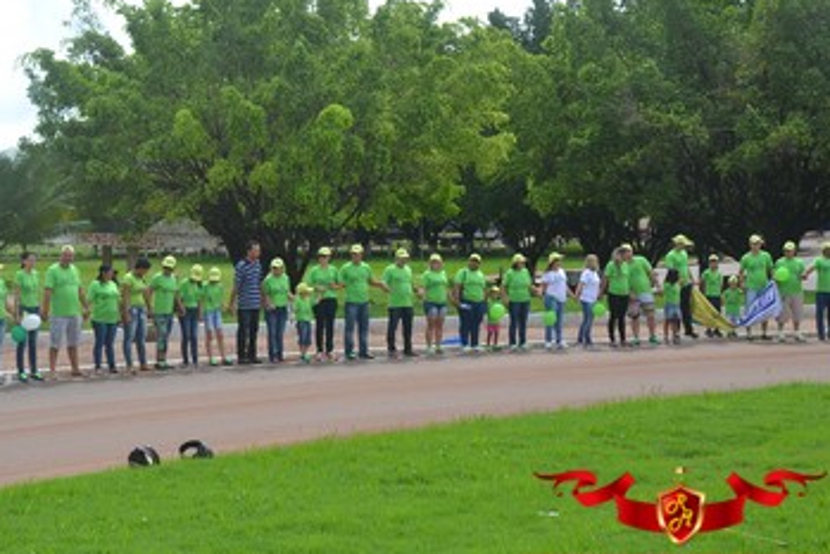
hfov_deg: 23.9
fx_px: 1960
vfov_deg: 16.1
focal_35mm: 85
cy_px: 264
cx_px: 323
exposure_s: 1/250
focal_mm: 44
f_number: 8
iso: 100
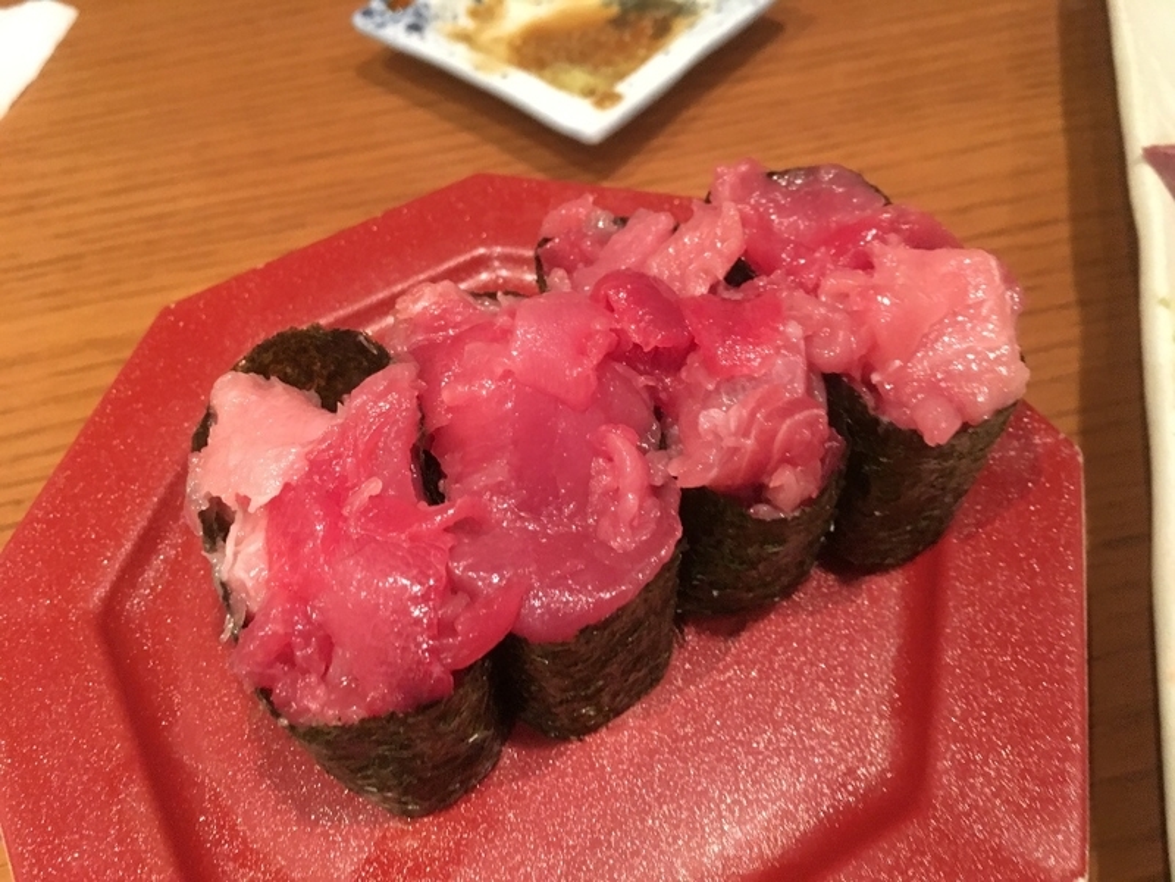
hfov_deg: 61.7
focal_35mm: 29
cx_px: 588
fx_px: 984
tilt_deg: -53.5
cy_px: 441
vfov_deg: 48.2
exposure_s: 1/4
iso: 64
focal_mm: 4.15
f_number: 2.2
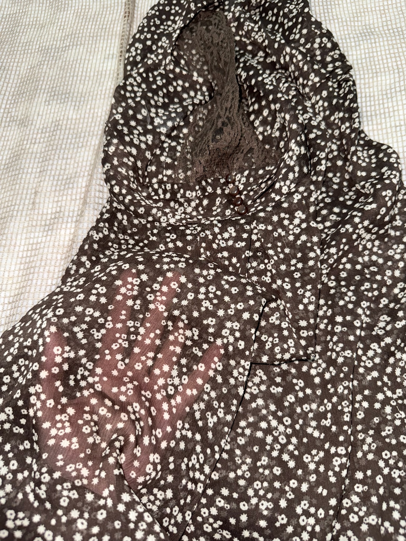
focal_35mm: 24
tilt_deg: -69.5
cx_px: 203
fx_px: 375
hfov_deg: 56.8
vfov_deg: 71.6
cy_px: 270
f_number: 1.78
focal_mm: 6.76
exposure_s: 1/42
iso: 80
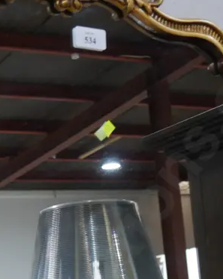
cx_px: 88
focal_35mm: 97
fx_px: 800
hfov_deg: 15.9
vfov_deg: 19.1
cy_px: 293
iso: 800
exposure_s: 1/60
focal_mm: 18
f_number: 4
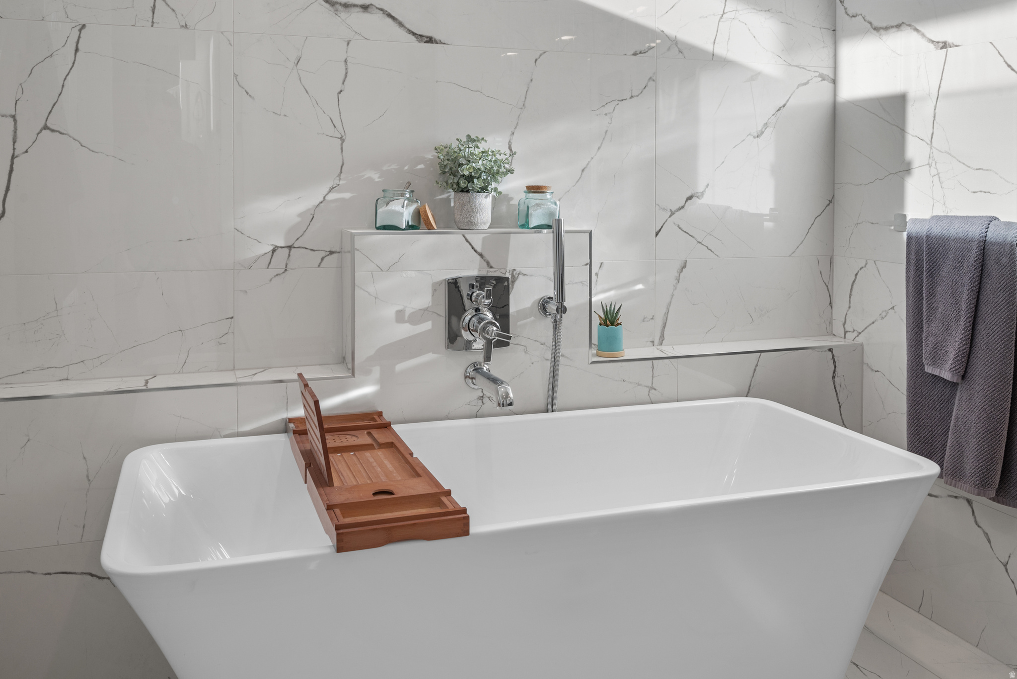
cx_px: 508
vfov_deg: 43.6
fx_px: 848
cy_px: 340
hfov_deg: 61.9
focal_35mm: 30
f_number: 8
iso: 500
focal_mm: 30
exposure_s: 1/10
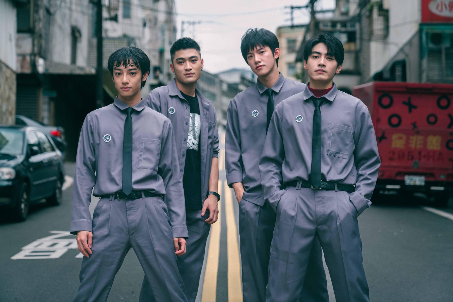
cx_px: 226
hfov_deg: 28.8
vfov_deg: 19.5
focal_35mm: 70
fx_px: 881
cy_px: 151
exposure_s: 1/400
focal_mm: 70
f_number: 2.8
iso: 80
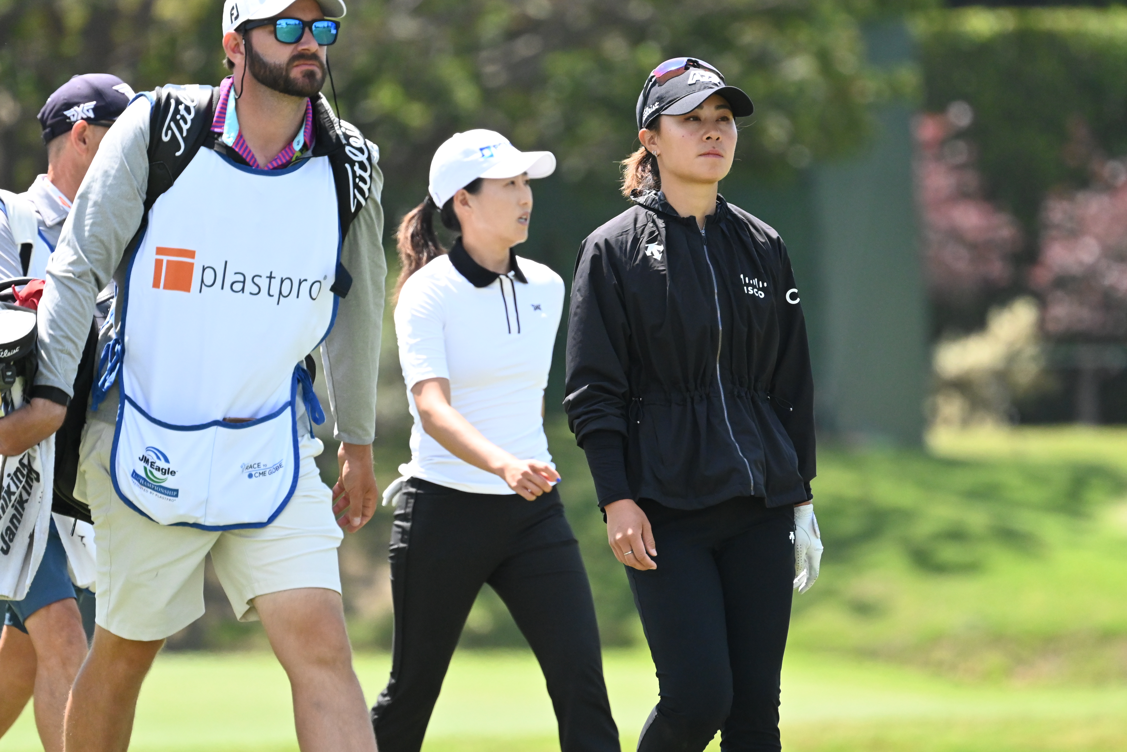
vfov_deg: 2.3
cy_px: 376
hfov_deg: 3.4
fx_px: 18782
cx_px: 564
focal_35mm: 600
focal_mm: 400
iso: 2800
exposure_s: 1/4000
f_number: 5.6
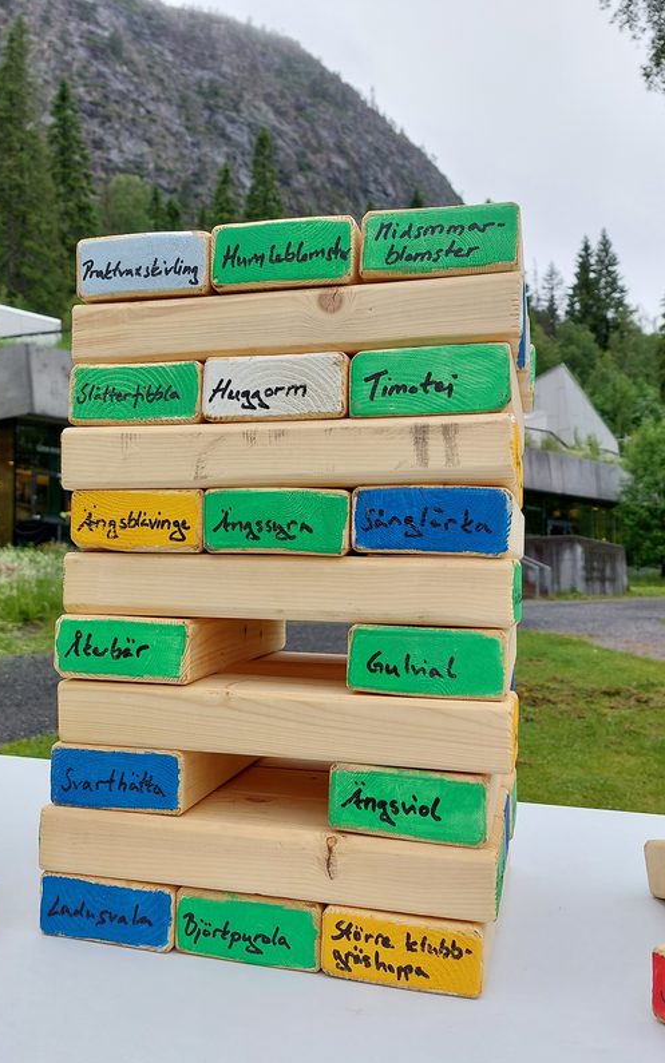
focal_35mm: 36
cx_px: 190
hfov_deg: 34.8
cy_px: 539
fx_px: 1044
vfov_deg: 54.0
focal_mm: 5.23
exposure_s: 1/150
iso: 25
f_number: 1.8
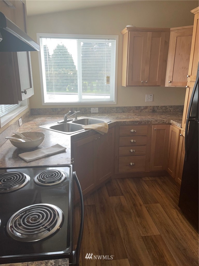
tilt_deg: -16.3
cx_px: 100
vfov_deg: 67.3
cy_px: 133
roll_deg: +0.3
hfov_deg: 53.1
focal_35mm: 26
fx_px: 199
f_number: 1.6
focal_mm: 5.1
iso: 32
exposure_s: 1/188
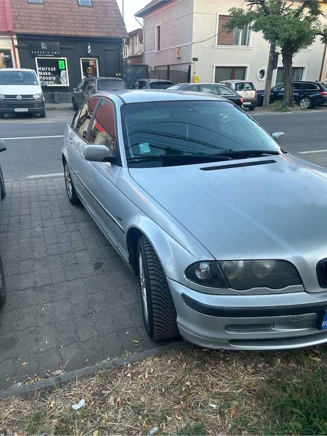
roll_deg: +0.3
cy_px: 218
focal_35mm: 26
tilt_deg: -22.3
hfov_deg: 53.1
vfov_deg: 67.3
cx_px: 164
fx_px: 327
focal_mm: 5.7
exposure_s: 1/121
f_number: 1.5
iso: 50
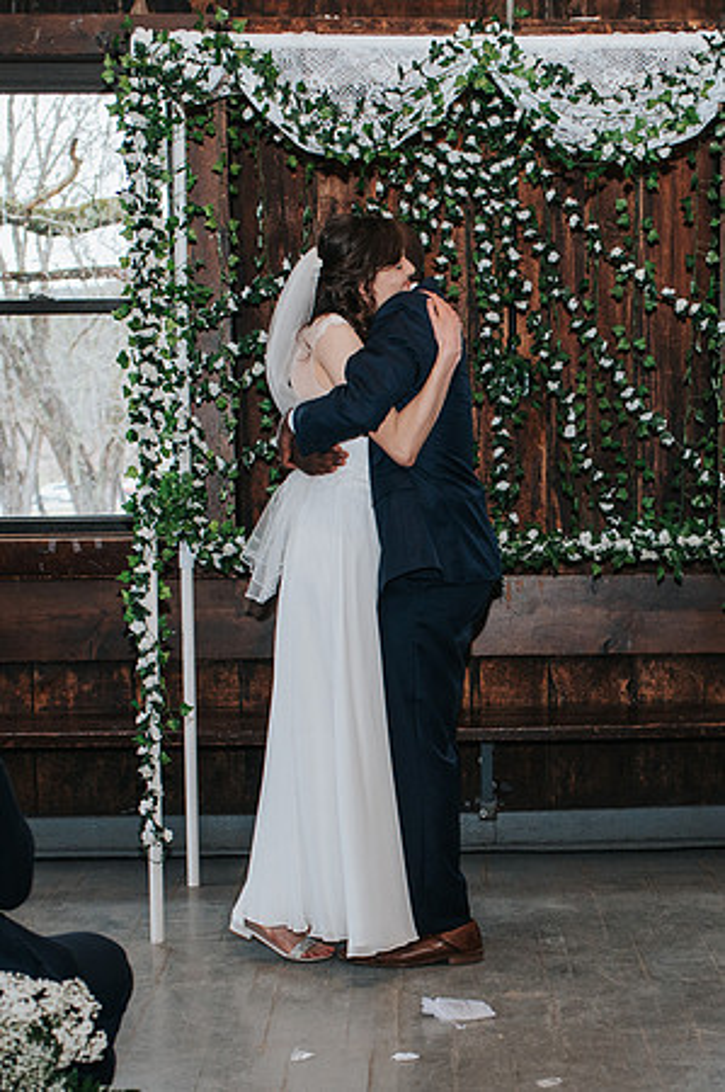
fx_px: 2179
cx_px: 560
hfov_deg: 18.7
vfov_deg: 27.9
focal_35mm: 72
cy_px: 747
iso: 1000
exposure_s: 1/200
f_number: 3.2
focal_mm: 35
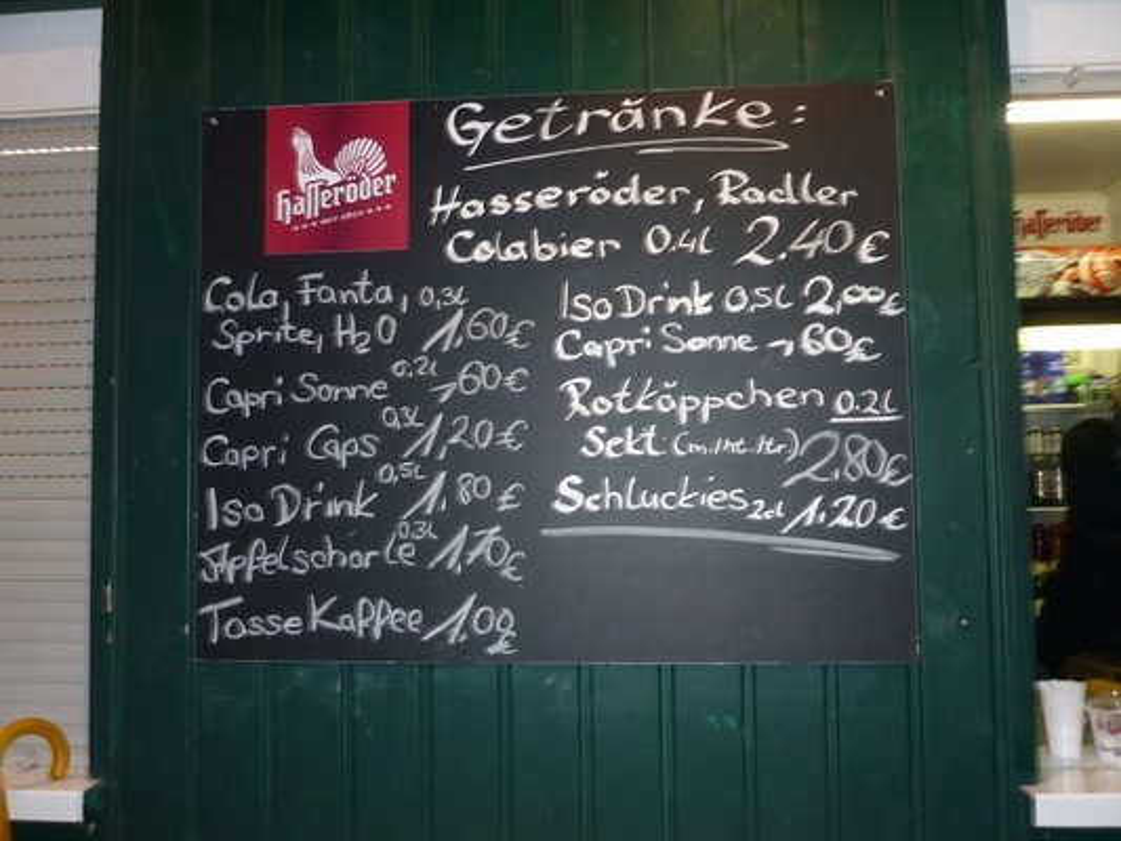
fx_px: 1069
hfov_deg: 55.3
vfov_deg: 43.0
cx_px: 560
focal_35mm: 33
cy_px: 420
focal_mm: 5.5
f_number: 2.8
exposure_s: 1/30
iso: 80
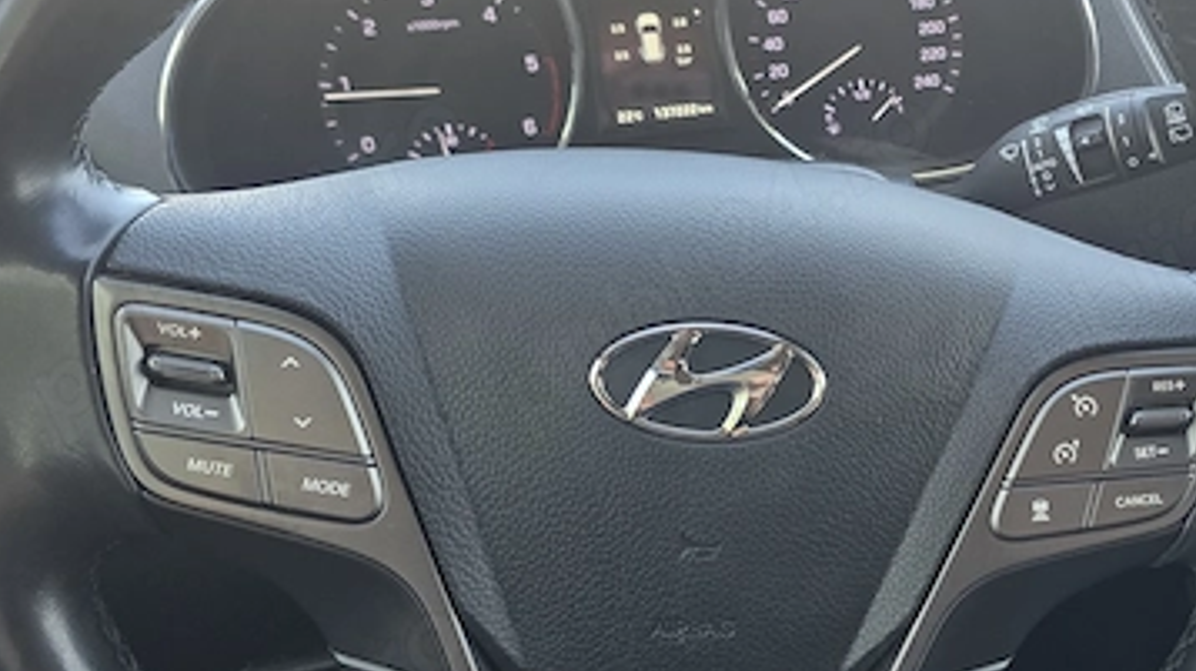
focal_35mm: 42
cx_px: 949
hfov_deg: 46.0
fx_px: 1331
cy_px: 297
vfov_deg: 28.3
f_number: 1.7
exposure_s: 1/180
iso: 125
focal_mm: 6.3
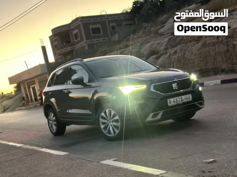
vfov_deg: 30.3
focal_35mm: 48
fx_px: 329
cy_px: 88
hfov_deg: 39.7
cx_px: 118
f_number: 1.78
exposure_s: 1/34
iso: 500
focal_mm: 6.86
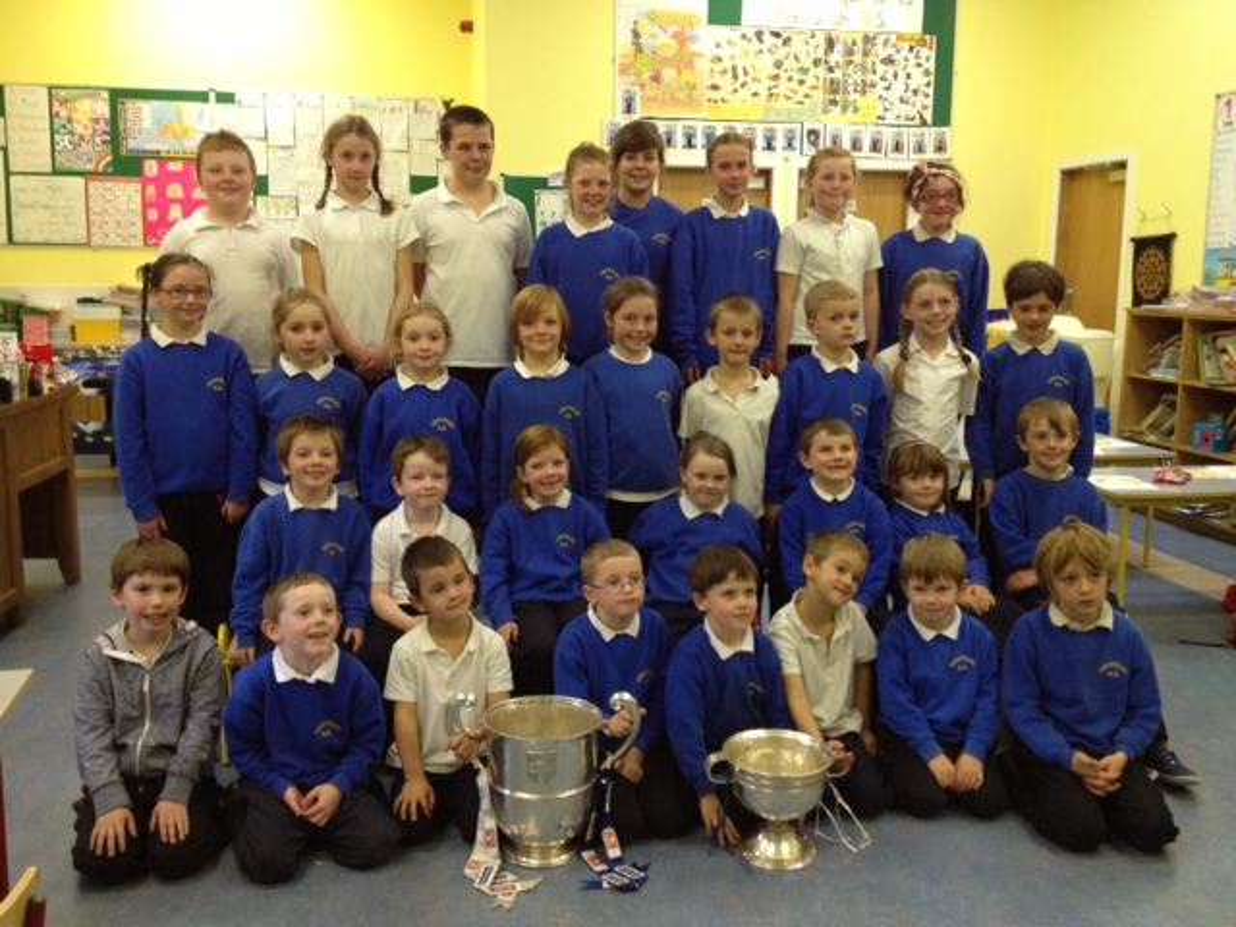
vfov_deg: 40.7
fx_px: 1250
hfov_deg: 52.6
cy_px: 464
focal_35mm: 35
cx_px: 618
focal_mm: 4.28
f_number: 2.4
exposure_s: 1/20
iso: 160
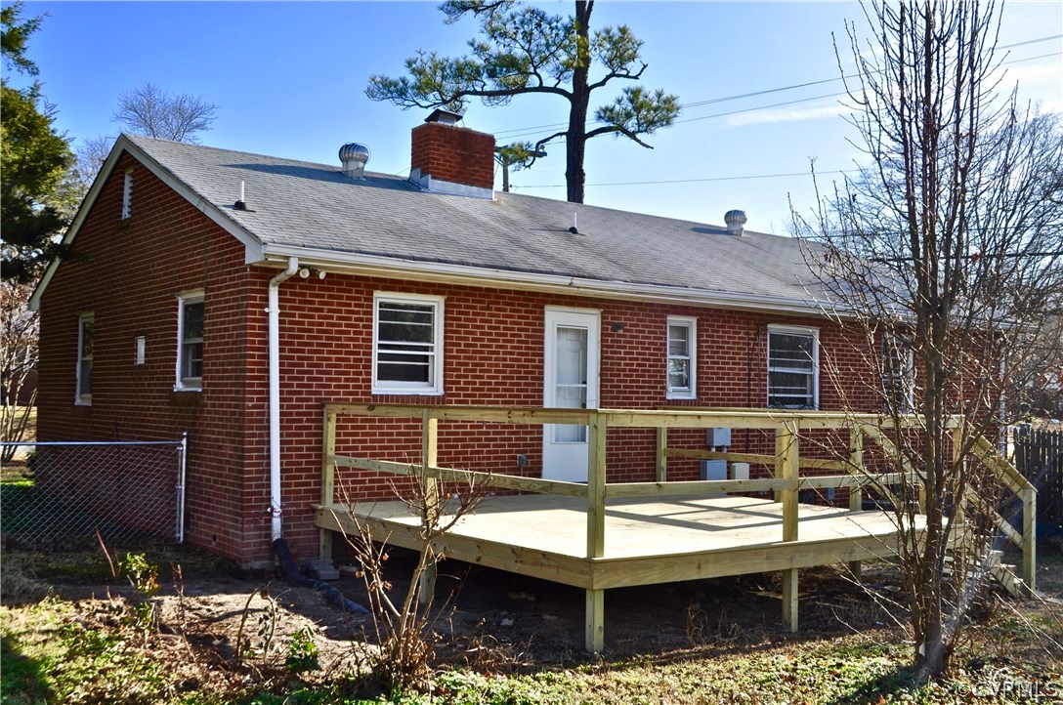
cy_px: 352
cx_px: 532
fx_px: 1061
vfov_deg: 36.8
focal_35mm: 36
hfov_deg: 53.2
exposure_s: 1/250
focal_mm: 24
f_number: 8
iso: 200
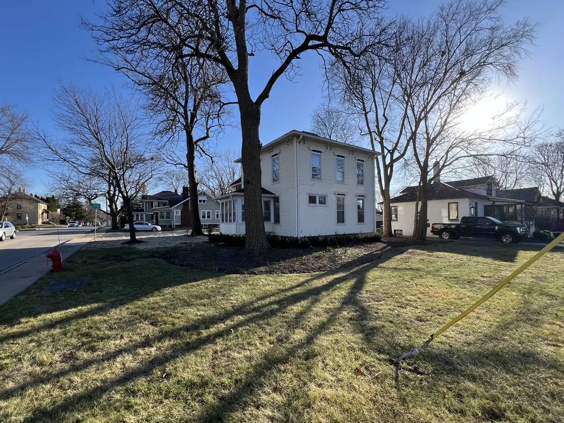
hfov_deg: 102.0
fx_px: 228
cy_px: 220
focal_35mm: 14
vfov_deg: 85.6
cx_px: 295
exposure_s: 1/541
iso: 32
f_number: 1.8
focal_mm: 1.57
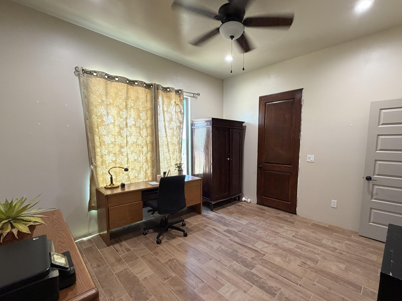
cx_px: 221
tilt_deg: -5.9
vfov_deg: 78.0
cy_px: 161
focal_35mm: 16
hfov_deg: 94.2
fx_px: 186
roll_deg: -0.5
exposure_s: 1/62
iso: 320
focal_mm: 2.22
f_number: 2.2
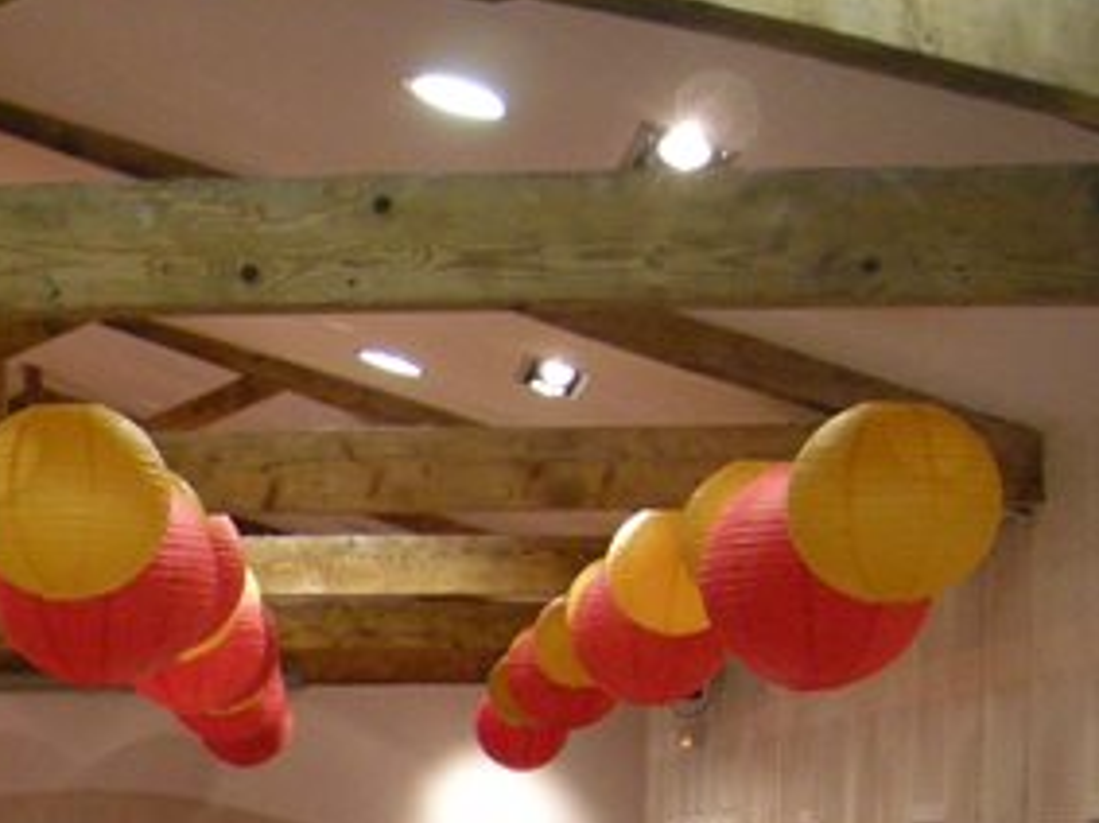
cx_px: -299
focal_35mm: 99
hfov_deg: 18.6
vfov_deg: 14.2
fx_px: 3142
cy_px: 1130
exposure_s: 1/37
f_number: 2.7
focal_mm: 7.5
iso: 400
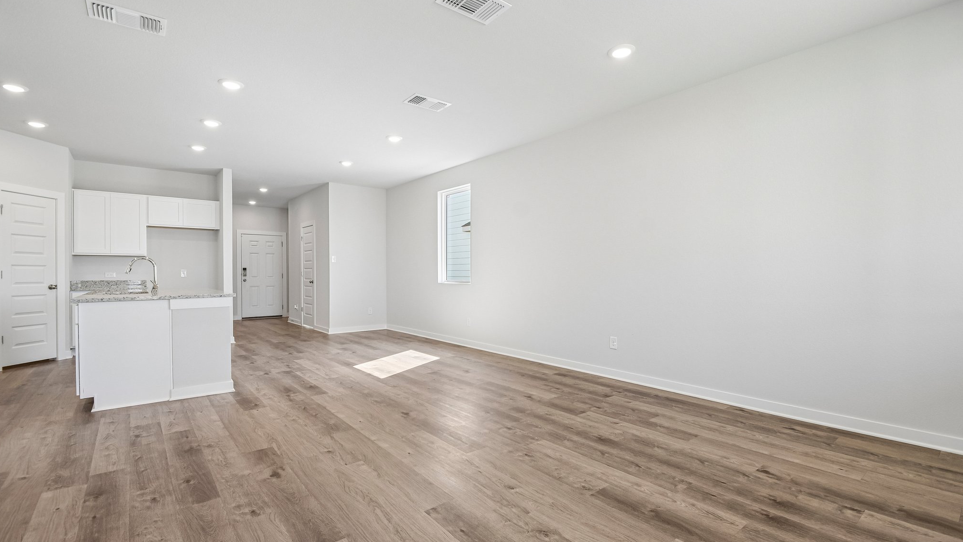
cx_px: 486
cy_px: 259
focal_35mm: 16
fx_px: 409
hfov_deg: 99.4
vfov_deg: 67.0
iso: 400
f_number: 8
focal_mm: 10
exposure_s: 1/30
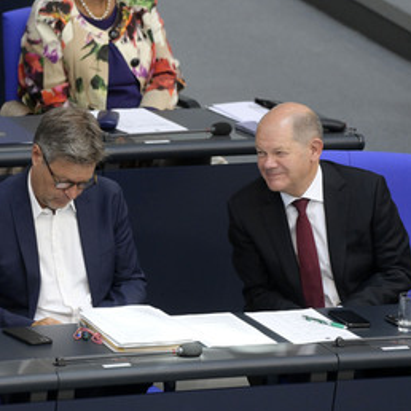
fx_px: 5387
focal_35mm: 401
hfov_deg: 4.4
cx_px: 66
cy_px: 213
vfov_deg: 4.4
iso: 8000
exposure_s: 1/400
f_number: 5.6
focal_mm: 270
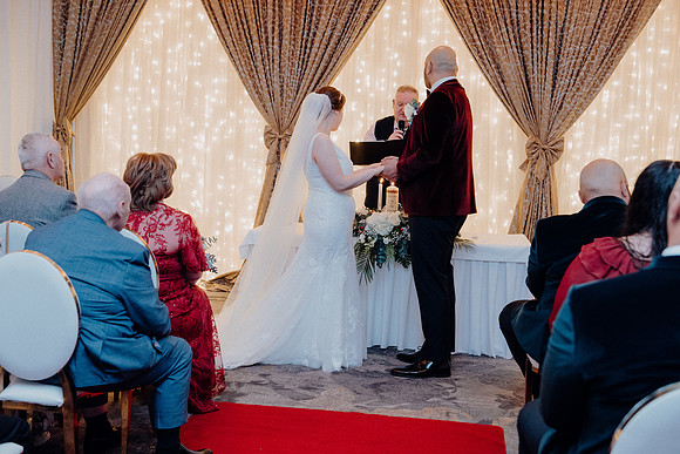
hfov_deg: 42.7
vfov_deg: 29.3
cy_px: 227
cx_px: 340
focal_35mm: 46
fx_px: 869
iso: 2500
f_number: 3.5
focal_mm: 46
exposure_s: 1/160
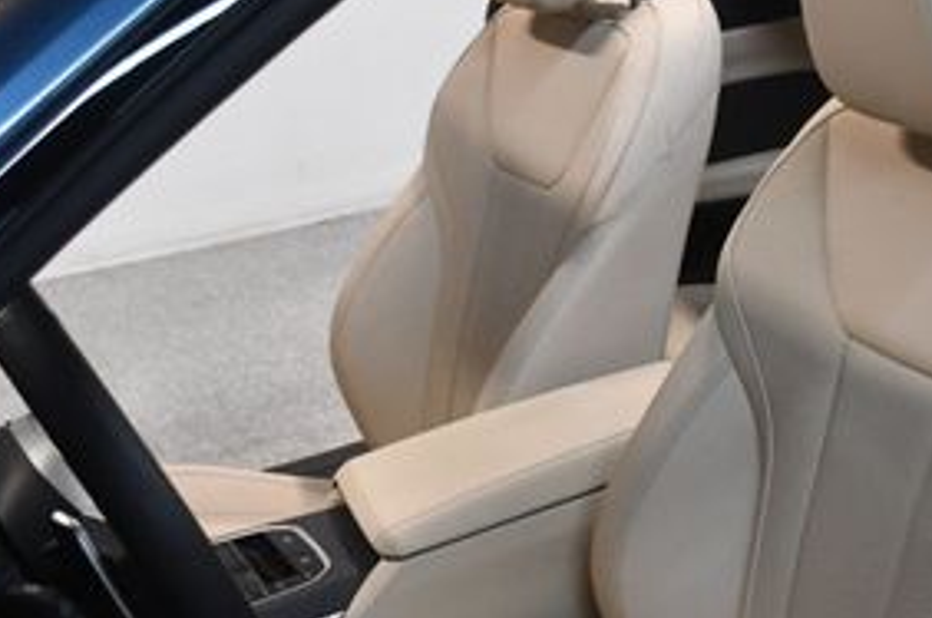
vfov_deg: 18.0
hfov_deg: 26.8
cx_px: 641
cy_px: 479
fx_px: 1938
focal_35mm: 75
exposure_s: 1/125
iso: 1600
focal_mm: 22
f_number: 3.5
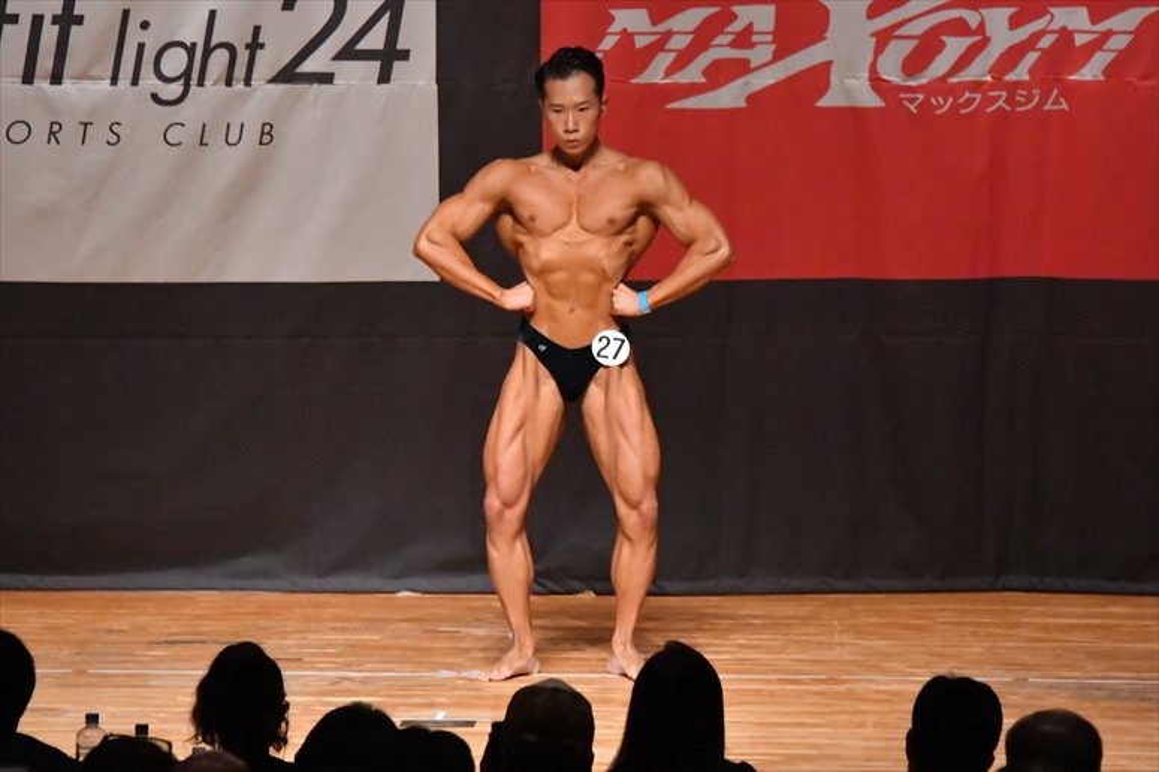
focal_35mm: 270
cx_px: 580
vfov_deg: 5.1
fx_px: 8688
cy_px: 386
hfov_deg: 7.6
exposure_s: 1/400
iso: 12800
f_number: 5.6
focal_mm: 180
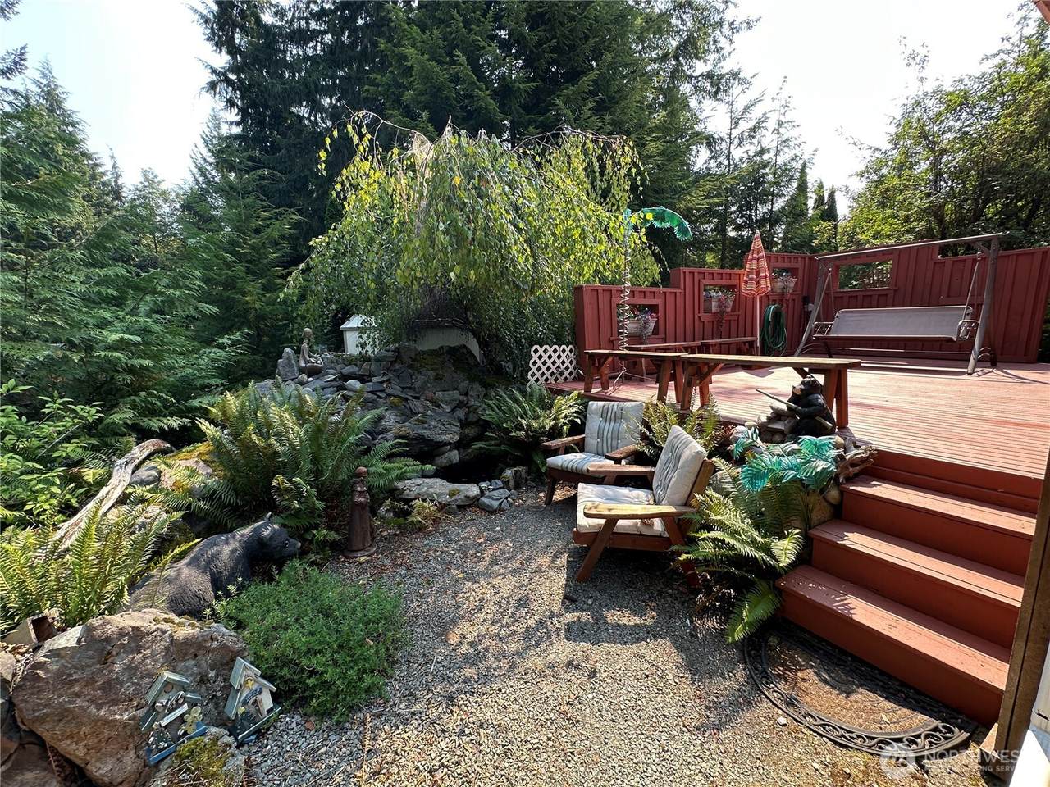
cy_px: 394
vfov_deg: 85.7
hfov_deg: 102.1
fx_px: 425
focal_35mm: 14
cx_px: 525
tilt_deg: -9.0
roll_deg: +1.5
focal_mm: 2.22
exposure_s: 1/186
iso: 40
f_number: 2.2
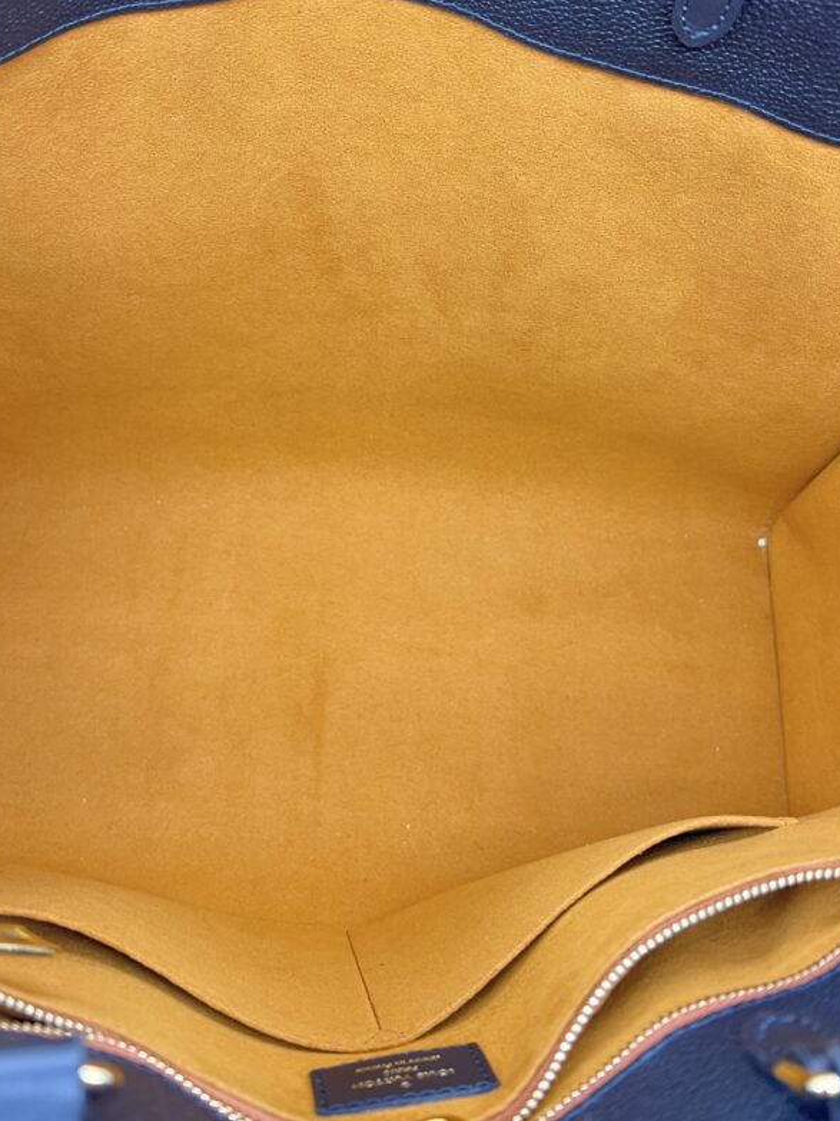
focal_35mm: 34
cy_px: 434
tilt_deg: -65.2
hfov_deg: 41.7
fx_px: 1100
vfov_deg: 53.5
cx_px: 376
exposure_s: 1/50
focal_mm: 5.7
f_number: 1.5
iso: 125
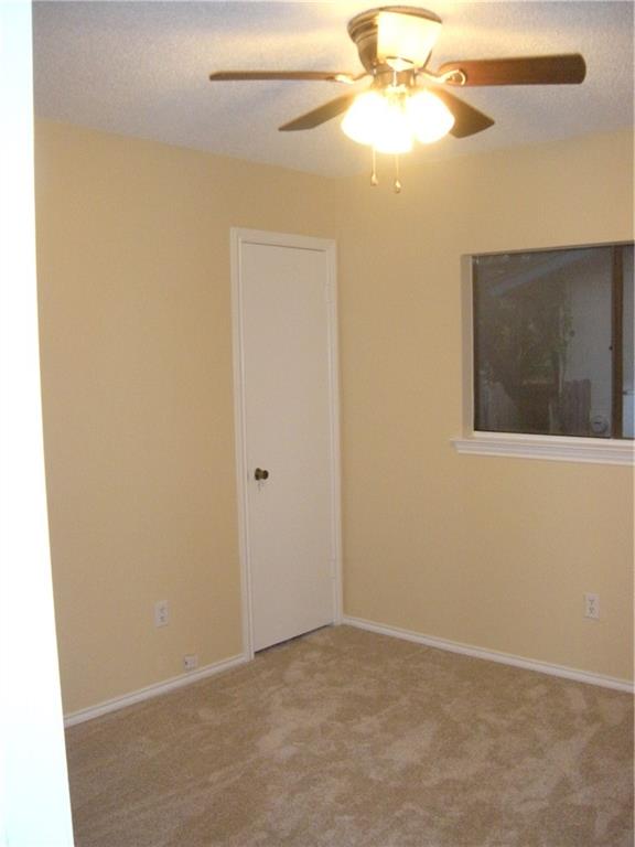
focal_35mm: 35
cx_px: 318
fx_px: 856
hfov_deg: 40.7
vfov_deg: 52.6
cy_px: 424
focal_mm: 5.9
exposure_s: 1/30
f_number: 3.8
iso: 400
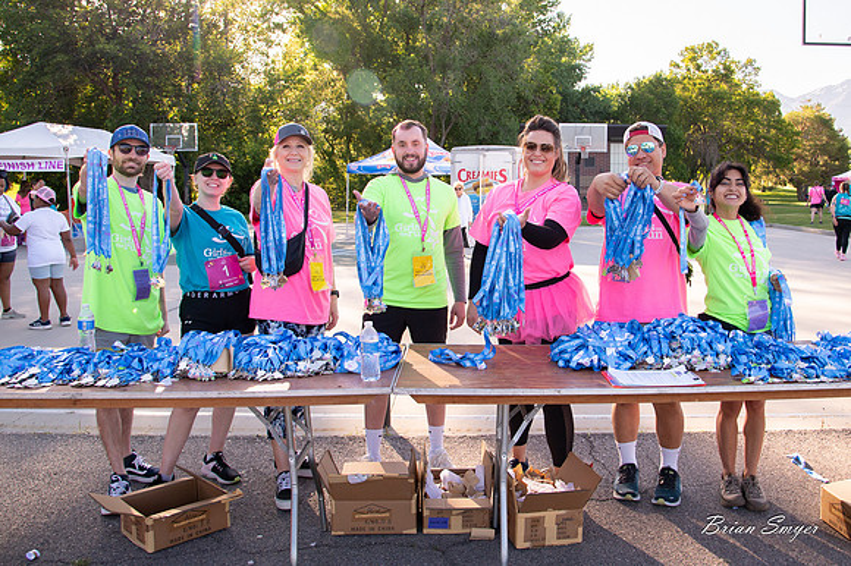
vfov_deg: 41.2
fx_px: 752
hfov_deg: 58.8
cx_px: 485
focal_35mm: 32
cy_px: 247
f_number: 7.1
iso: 500
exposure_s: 1/400
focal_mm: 24
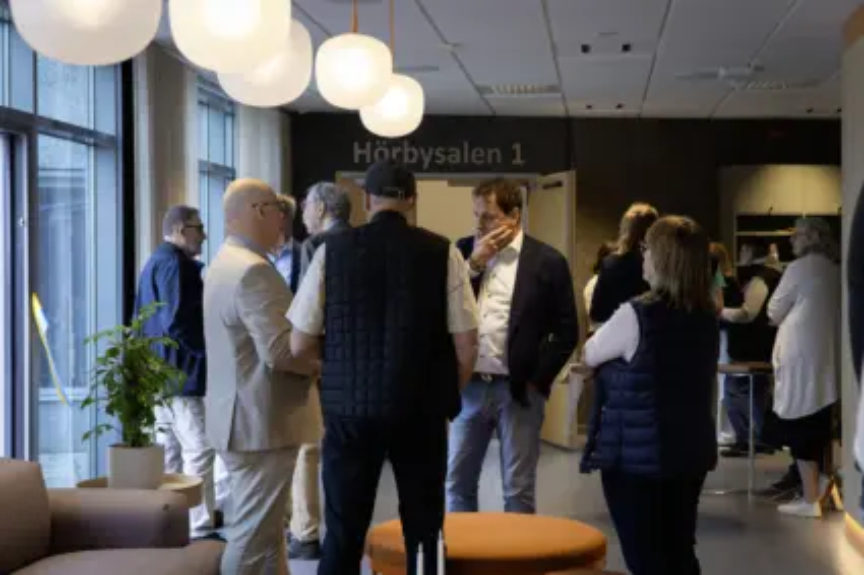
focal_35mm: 52
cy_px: 288
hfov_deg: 37.9
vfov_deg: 25.7
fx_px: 1259
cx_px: 432
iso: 1000
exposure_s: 1/160
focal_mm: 35
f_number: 4
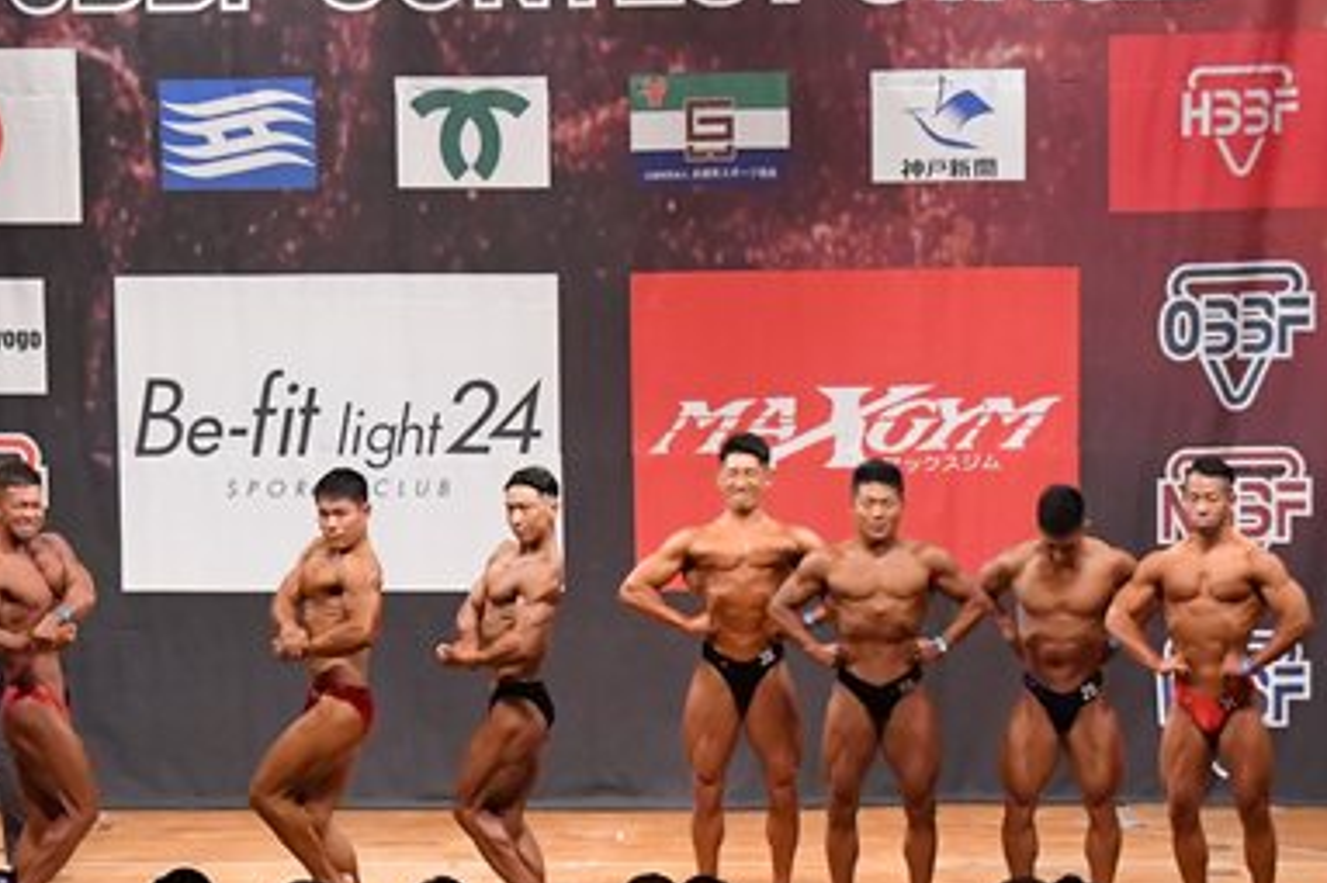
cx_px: 483
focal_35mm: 158
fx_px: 5821
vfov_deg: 8.7
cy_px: 547
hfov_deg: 13.0
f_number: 5.6
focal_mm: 52
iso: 10000
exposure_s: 1/400
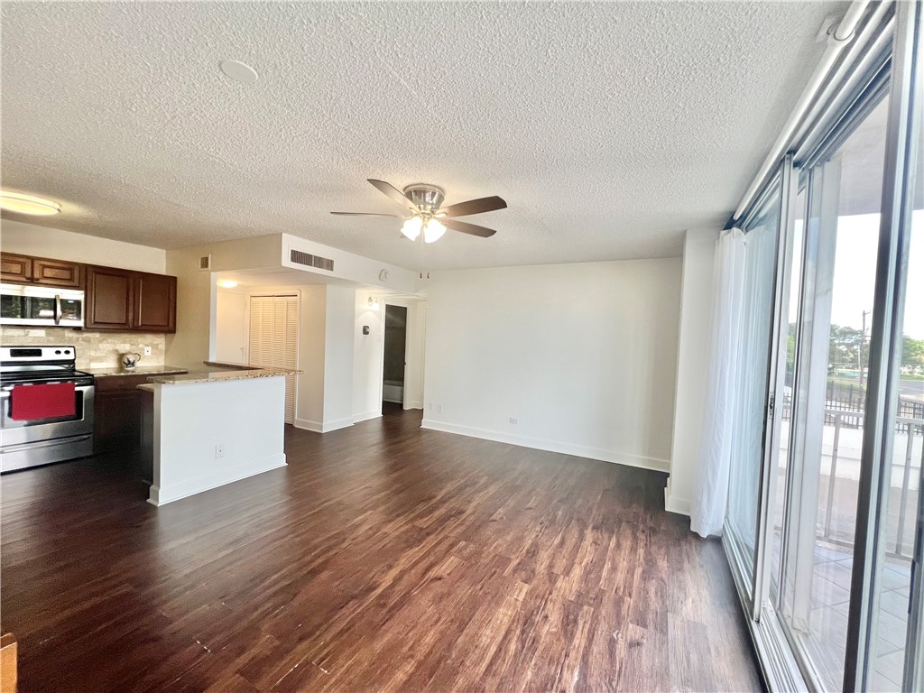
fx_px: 347
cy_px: 346
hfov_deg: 106.2
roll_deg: -2.9
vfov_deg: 89.9
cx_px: 462
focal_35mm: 13
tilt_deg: -1.9
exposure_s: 1/120
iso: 160
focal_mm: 1.57
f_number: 1.8
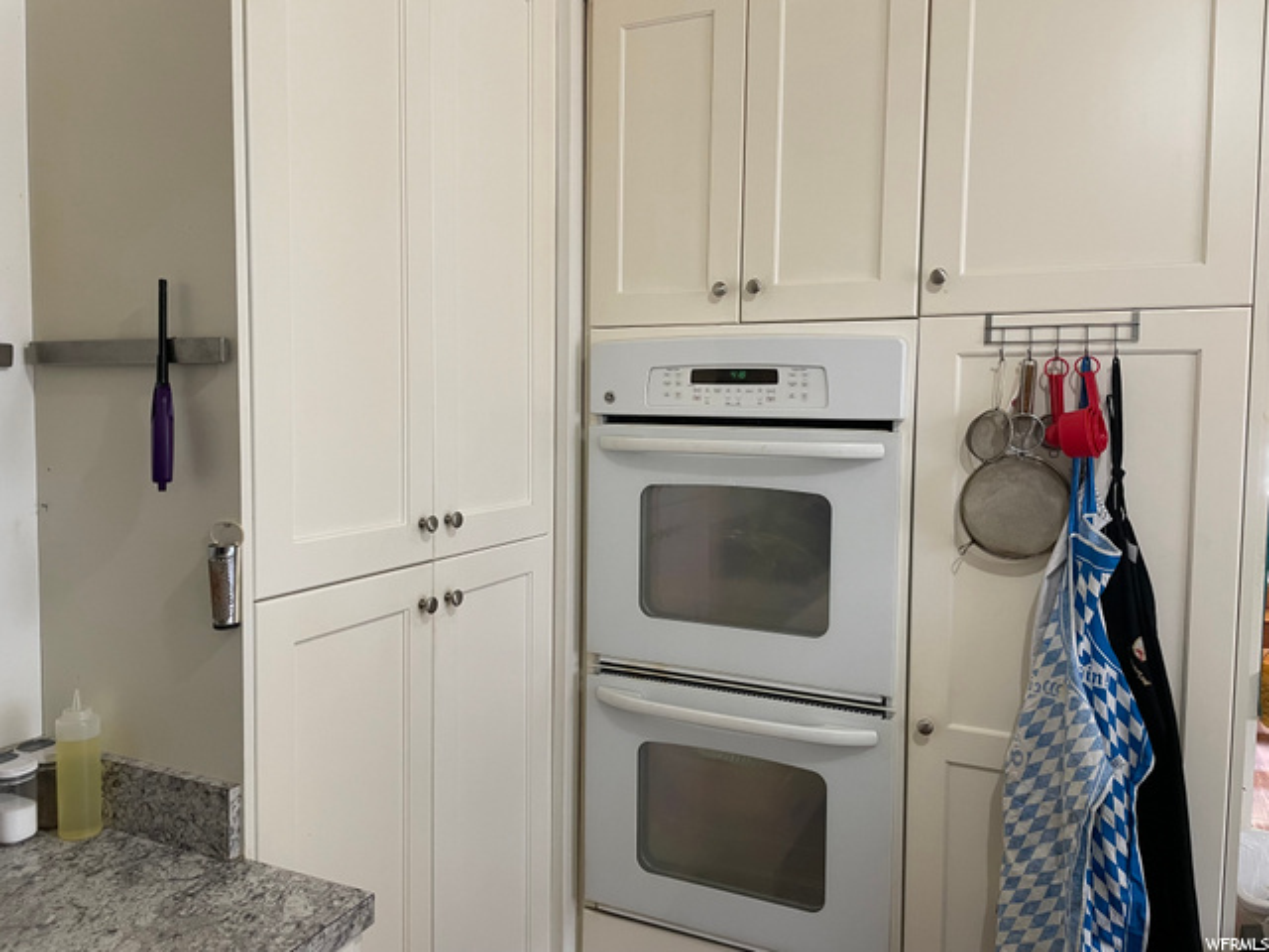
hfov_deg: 67.3
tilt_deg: -3.1
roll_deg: -0.2
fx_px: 953
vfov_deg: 53.1
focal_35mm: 26
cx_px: 634
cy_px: 476
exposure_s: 1/60
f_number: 1.6
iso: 160
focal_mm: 4.2
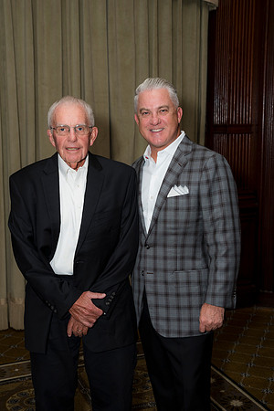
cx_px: 137
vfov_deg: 39.6
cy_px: 206
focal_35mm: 50
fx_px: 571
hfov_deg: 27.0
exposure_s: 1/125
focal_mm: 50
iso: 800
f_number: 5.6
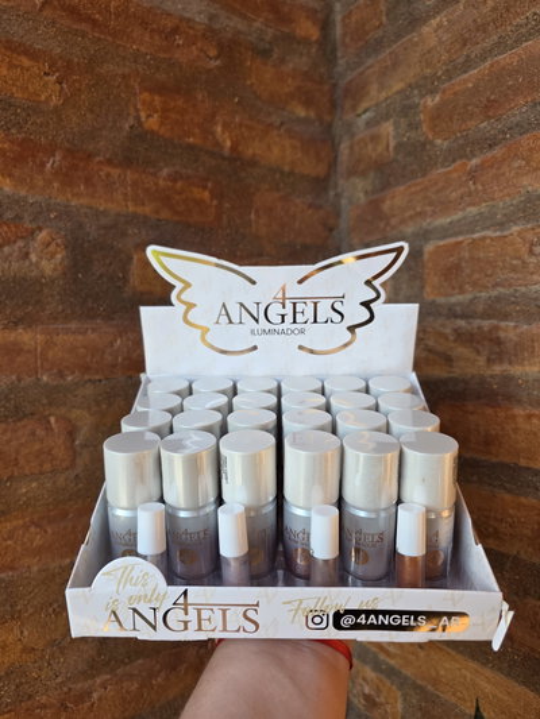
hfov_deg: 58.9
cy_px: 360
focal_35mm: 23
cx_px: 270
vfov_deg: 73.9
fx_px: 478
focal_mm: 6.3
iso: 32
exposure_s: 1/180
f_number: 1.7
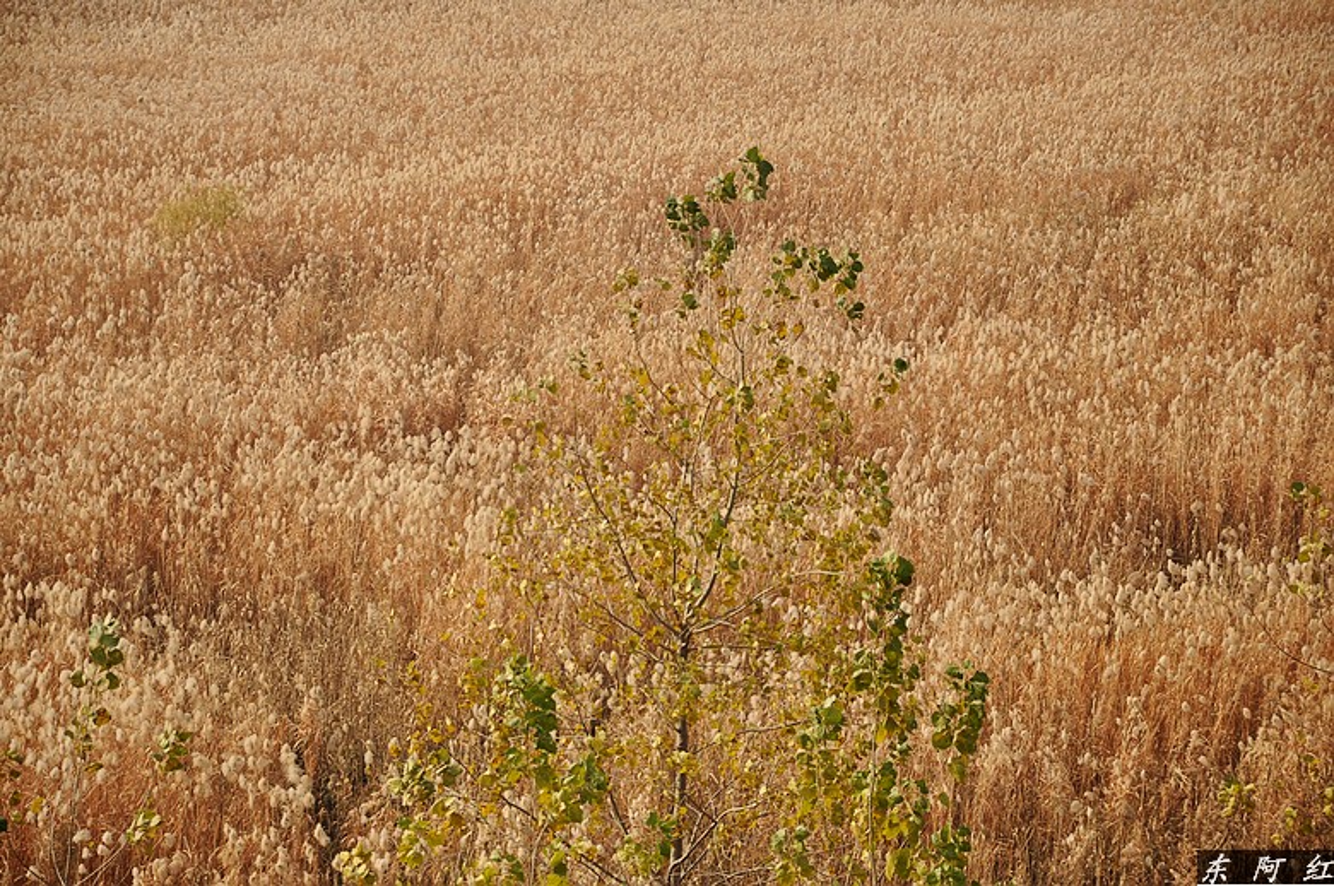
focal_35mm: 158
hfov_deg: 13.1
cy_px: 443
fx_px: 5829
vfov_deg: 8.7
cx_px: 667
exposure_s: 1/640
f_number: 6.3
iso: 200
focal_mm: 105
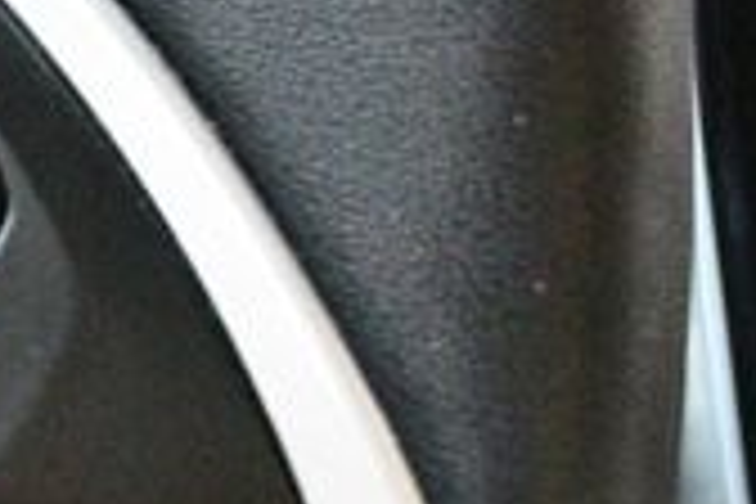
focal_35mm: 171
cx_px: -639
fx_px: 3591
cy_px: 212
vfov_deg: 8.0
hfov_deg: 11.1
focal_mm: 30
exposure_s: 1/30
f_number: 4.5
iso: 12800
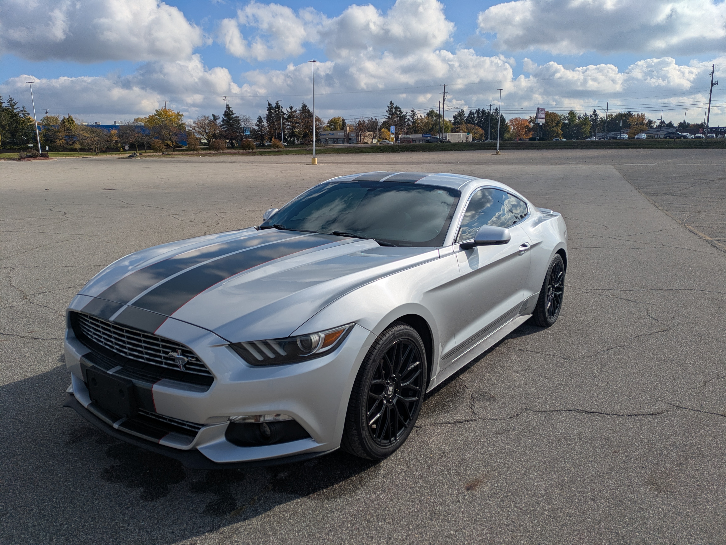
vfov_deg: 54.9
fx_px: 525
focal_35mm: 25
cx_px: 363
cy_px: 272
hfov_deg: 69.4
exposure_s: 1/6452
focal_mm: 5.43
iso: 50
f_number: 1.89
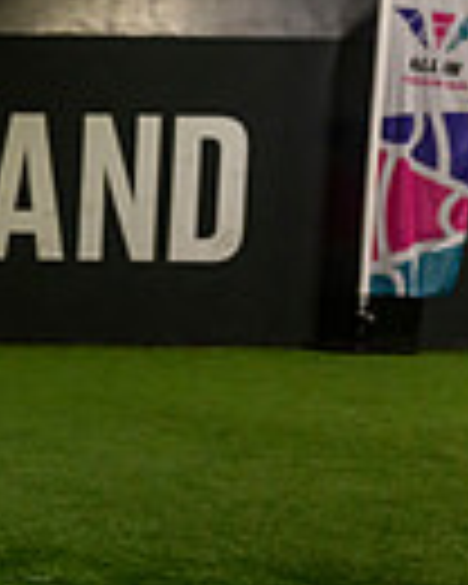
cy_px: 412
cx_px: -670
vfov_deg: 14.9
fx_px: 2233
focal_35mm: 129
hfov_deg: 10.3
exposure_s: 1/125
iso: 2000
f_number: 5.6
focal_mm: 28.5
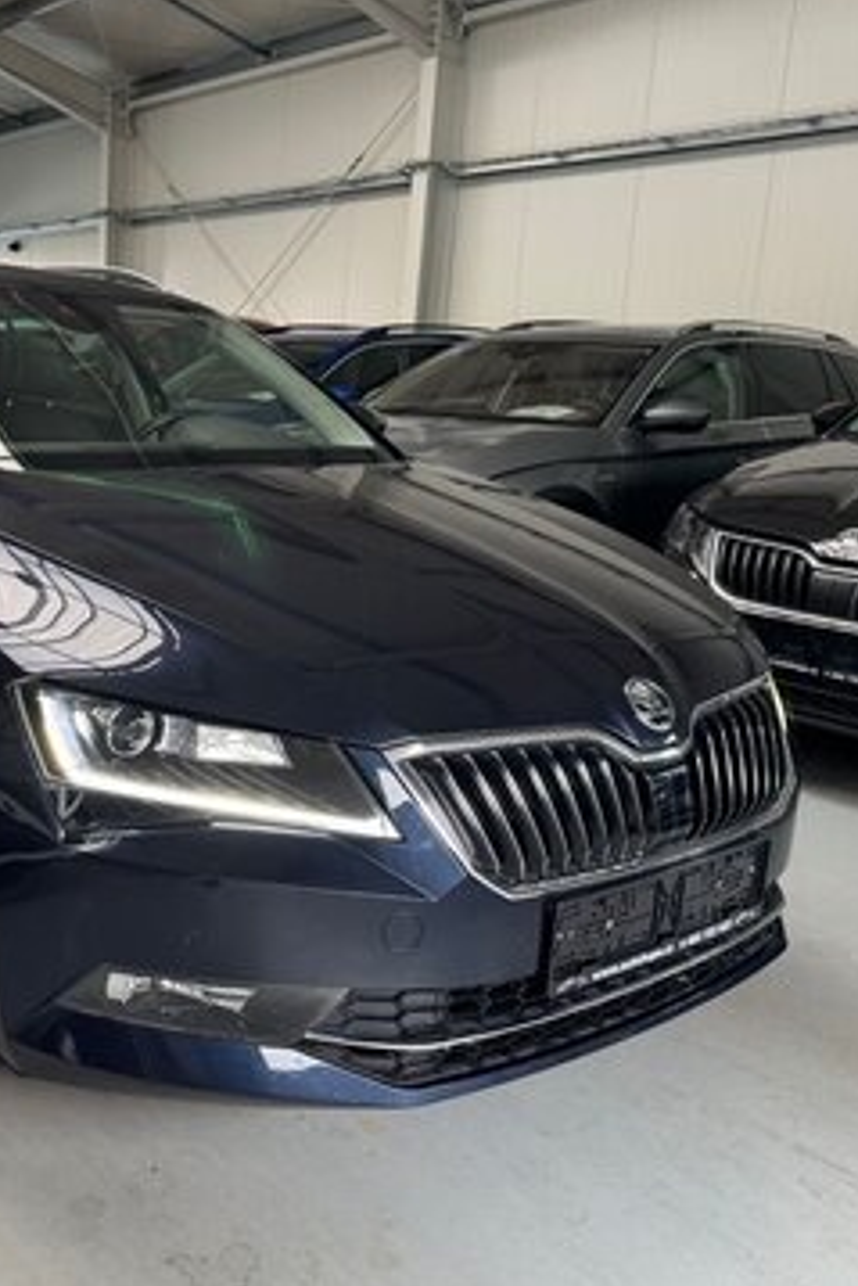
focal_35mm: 34
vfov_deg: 55.8
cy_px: 639
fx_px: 1214
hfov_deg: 37.3
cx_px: 147
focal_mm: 6.76
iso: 250
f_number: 1.78
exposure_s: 1/60
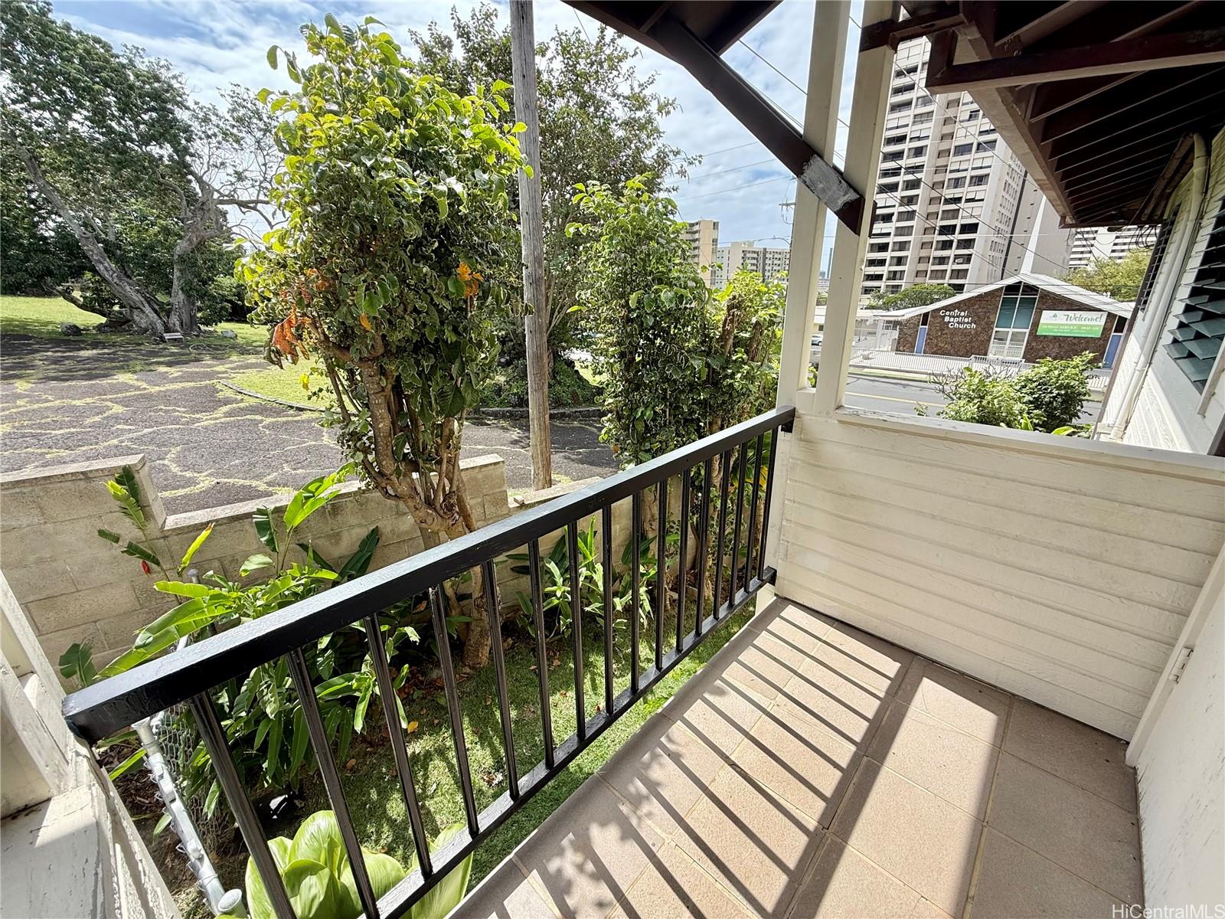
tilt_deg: -19.4
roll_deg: +0.9
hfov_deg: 102.1
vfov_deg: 85.7
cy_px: 460
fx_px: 495
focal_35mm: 14
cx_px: 612
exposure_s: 1/644
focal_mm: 2.22
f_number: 2.2
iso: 50
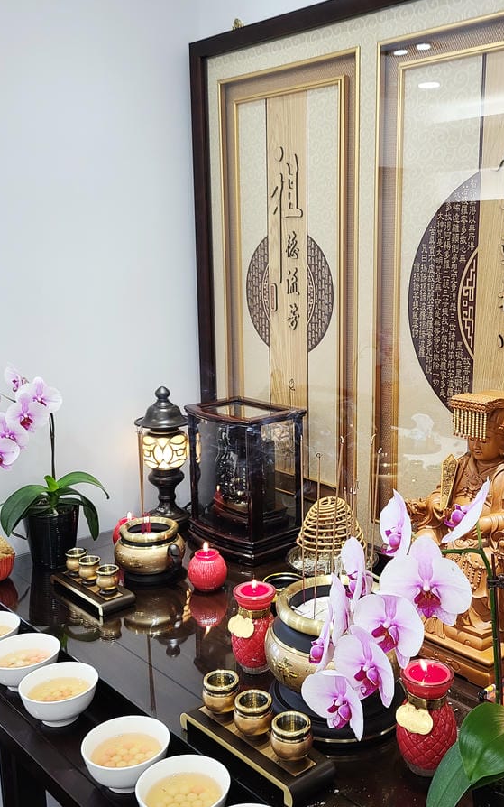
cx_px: 289
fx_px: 813
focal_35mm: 37
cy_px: 404
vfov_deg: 52.7
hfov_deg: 34.4
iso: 50
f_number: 1.8
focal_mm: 5.4
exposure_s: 1/60
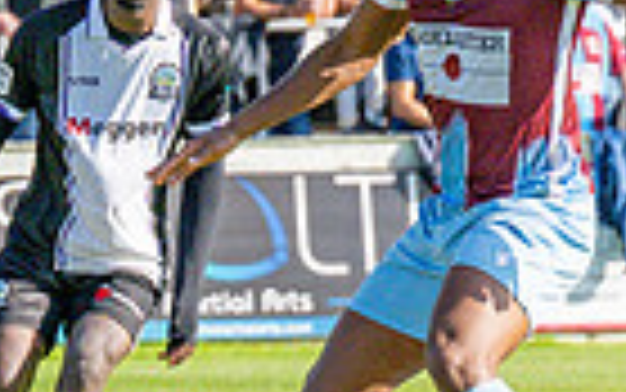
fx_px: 13534
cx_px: -214
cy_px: 411
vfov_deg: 1.7
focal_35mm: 793
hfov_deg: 2.6
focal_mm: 100
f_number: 4
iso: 400
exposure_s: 1/4000
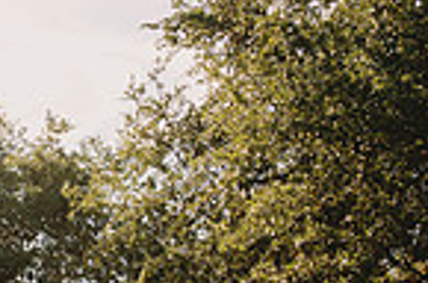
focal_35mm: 96
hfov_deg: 17.6
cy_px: 398
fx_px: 1139
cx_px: -319
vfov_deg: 13.5
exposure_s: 1/800
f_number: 2.8
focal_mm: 24
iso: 80
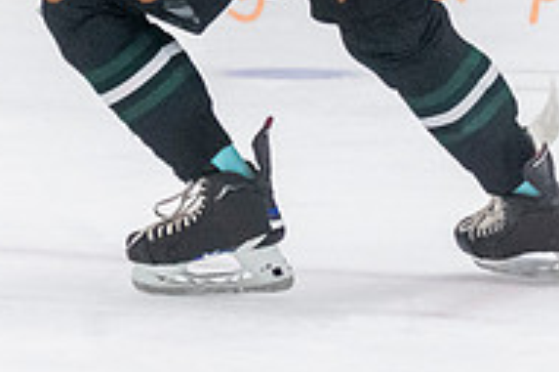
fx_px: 8812
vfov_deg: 2.4
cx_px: 143
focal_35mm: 568
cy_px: -163
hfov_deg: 3.6
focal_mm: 92
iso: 3200
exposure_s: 1/640
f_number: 3.2
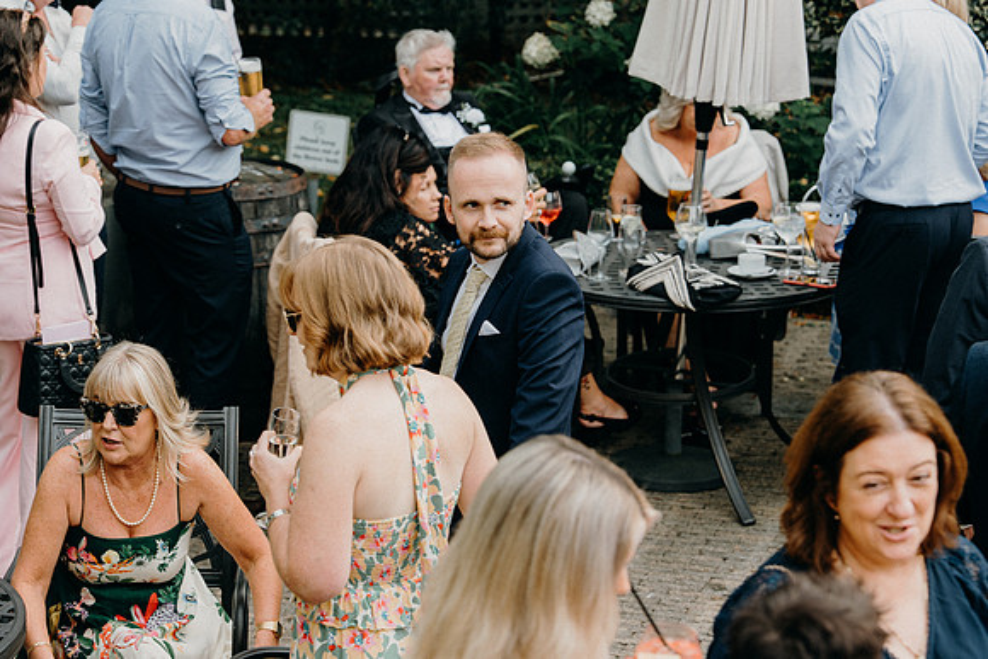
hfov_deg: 19.5
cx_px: 494
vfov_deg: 13.0
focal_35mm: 105
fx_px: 2882
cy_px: 330
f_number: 3.5
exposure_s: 1/200
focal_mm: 70
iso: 125
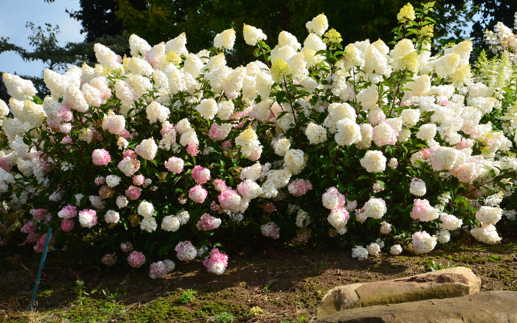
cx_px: 260
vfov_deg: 7.8
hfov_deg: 12.4
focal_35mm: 169
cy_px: 157
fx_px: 2381
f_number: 10
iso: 200
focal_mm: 110
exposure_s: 1/320
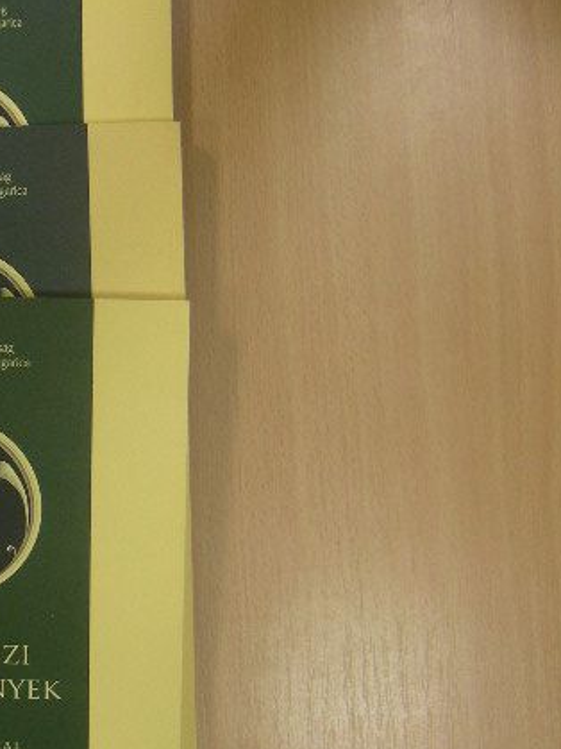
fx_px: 1254
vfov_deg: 33.2
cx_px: 143
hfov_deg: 24.9
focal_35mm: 58
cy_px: 365
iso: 50
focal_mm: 6.3
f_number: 3.5
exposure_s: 1/11.3
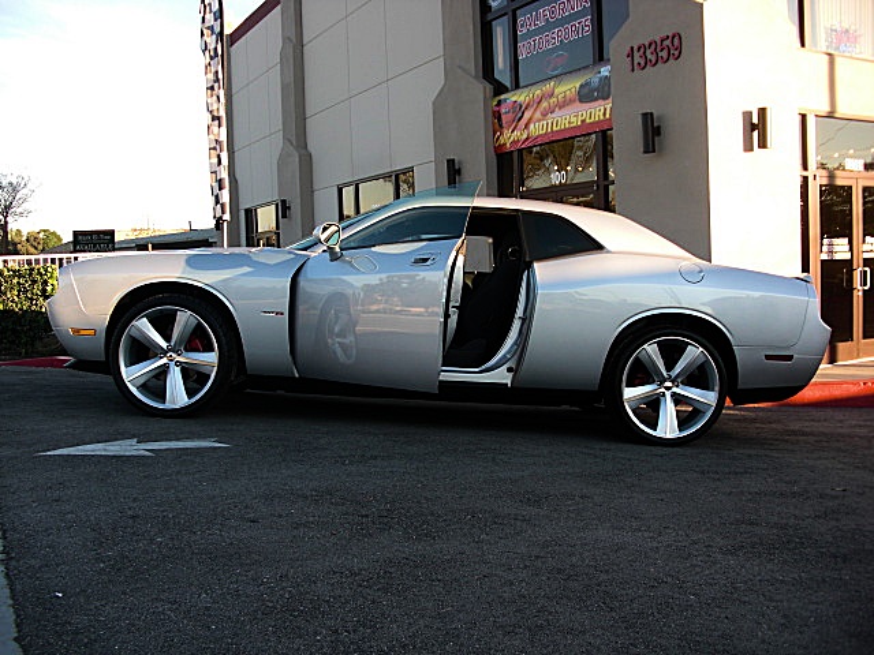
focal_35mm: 36
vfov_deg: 39.7
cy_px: 328
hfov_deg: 51.4
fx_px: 909
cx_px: 437
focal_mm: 6.3
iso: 50
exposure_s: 1/160
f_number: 2.8
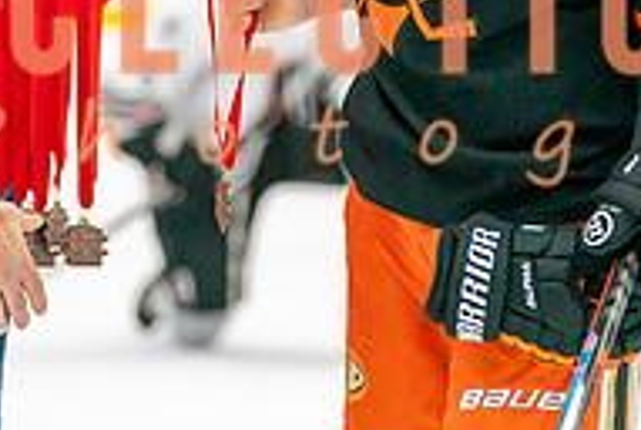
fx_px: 7953
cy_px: -8
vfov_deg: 3.1
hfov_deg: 4.6
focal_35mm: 446
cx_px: 329
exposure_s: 1/1250
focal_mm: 147
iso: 3200
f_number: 2.8
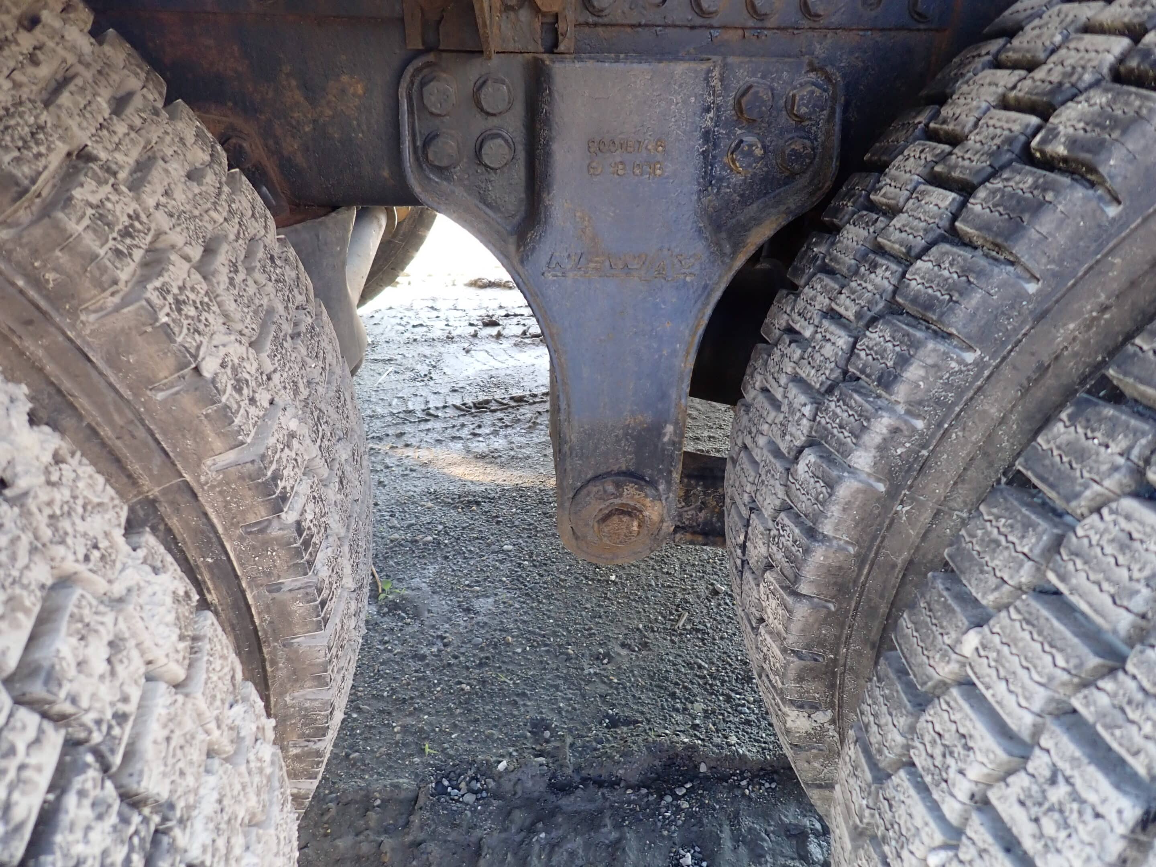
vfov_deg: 54.9
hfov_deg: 69.4
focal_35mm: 25
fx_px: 835
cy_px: 434
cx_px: 578
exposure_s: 1/60
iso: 200
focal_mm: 4.5
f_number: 2
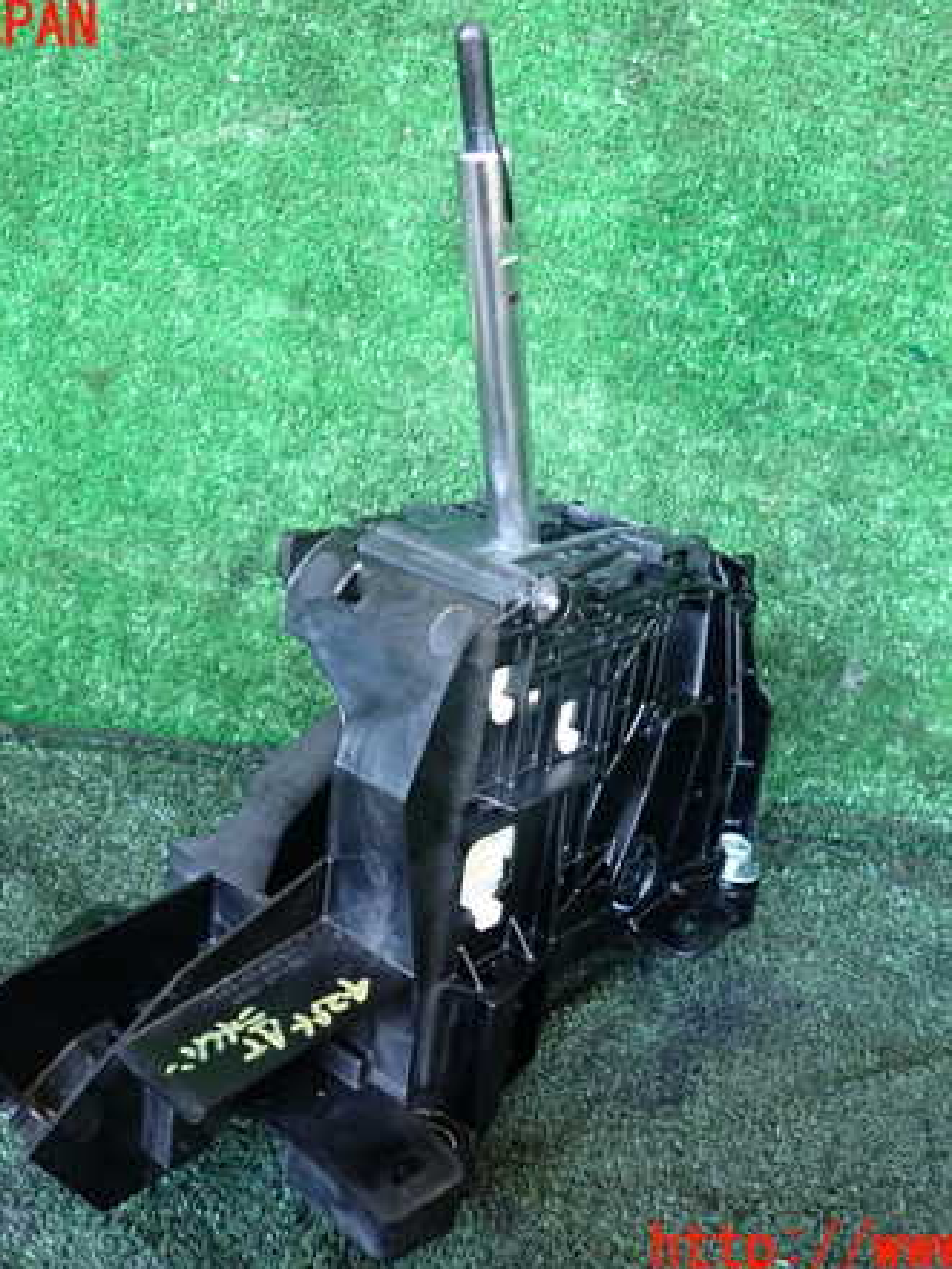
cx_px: 437
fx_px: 1246
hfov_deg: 41.8
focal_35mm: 34
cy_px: 639
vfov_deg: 53.9
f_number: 2
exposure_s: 1/30
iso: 200
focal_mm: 4.5
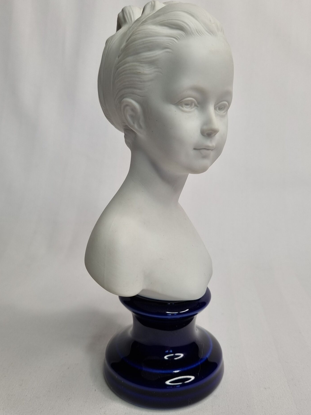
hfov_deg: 49.7
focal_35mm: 28
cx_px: 162
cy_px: 203
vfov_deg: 63.4
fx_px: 335
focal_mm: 5.4
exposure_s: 1/227
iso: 50
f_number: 1.8
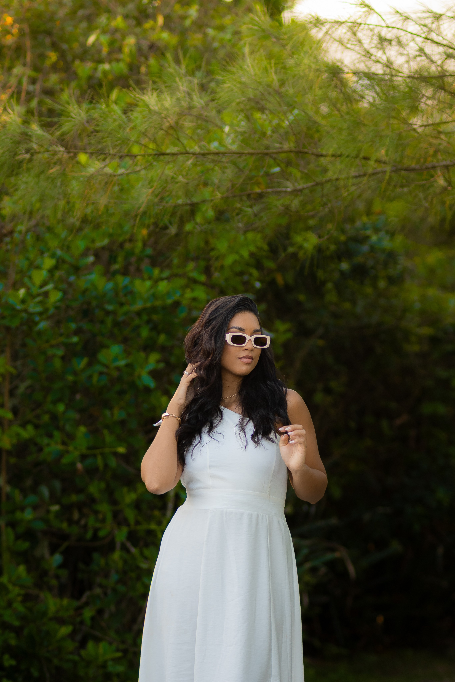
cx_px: 228
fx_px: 2417
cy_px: 341
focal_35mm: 128
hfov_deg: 10.8
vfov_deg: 16.1
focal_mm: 85
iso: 250
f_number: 2.2
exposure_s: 1/500
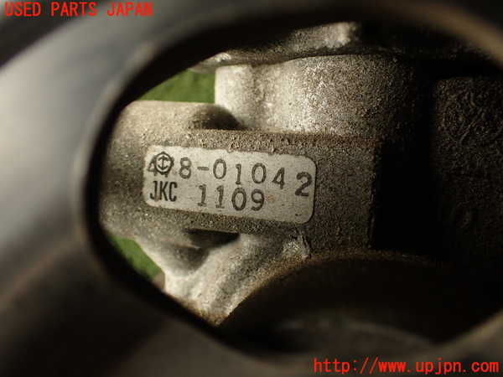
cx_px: 252
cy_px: 188
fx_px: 465
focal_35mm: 32
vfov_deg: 44.2
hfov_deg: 56.8
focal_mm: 5.79
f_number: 2.4
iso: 200
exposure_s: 1/40
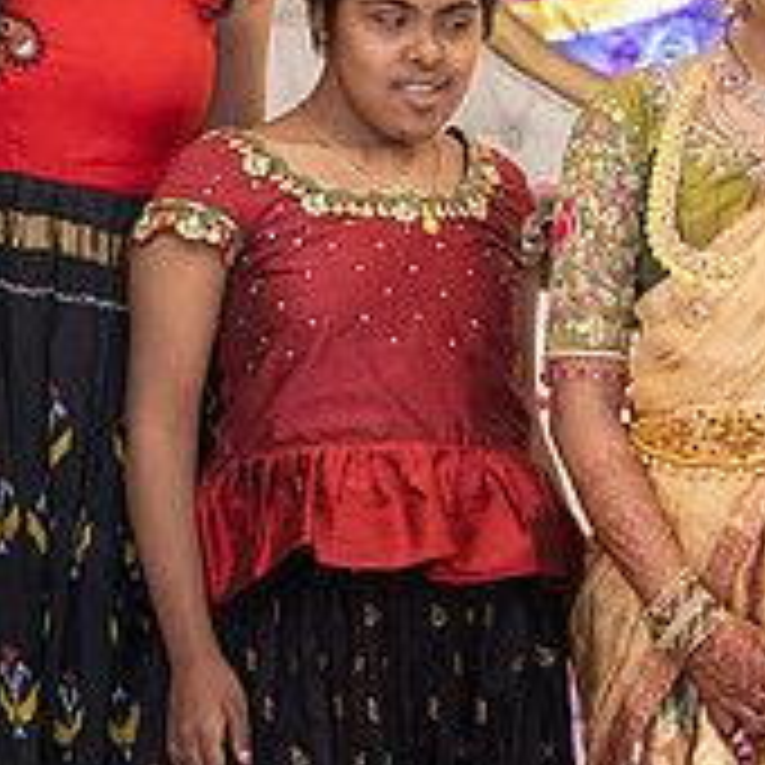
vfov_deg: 6.9
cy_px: 241
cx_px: 720
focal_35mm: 252
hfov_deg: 6.9
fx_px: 6301
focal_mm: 87
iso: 1000
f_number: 3.5
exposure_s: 1/160
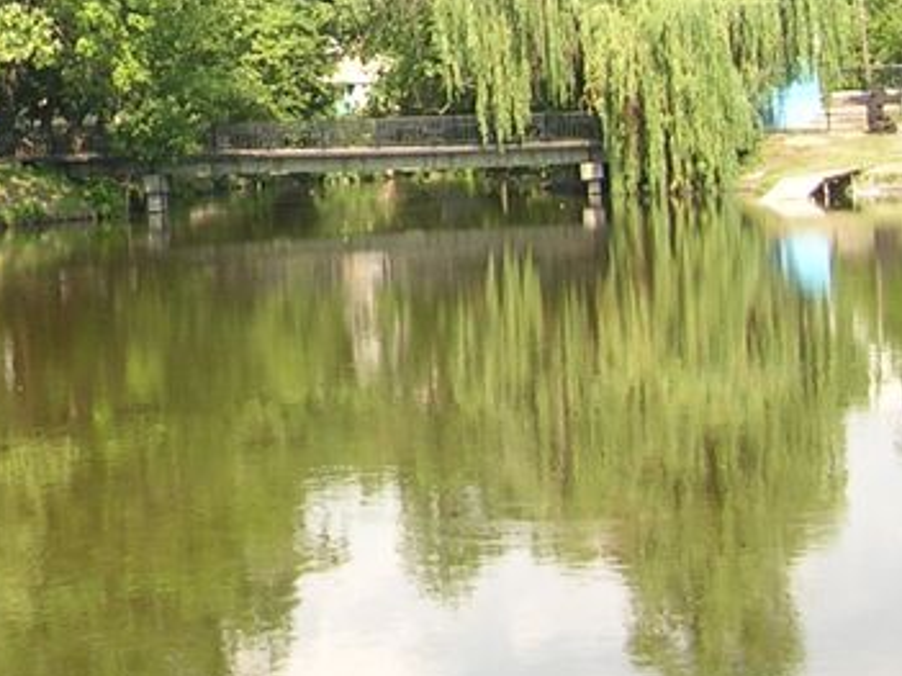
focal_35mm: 111
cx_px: -242
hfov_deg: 16.8
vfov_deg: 13.1
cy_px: -49
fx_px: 2891
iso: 50
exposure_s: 1/318
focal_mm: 5.8
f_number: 2.8
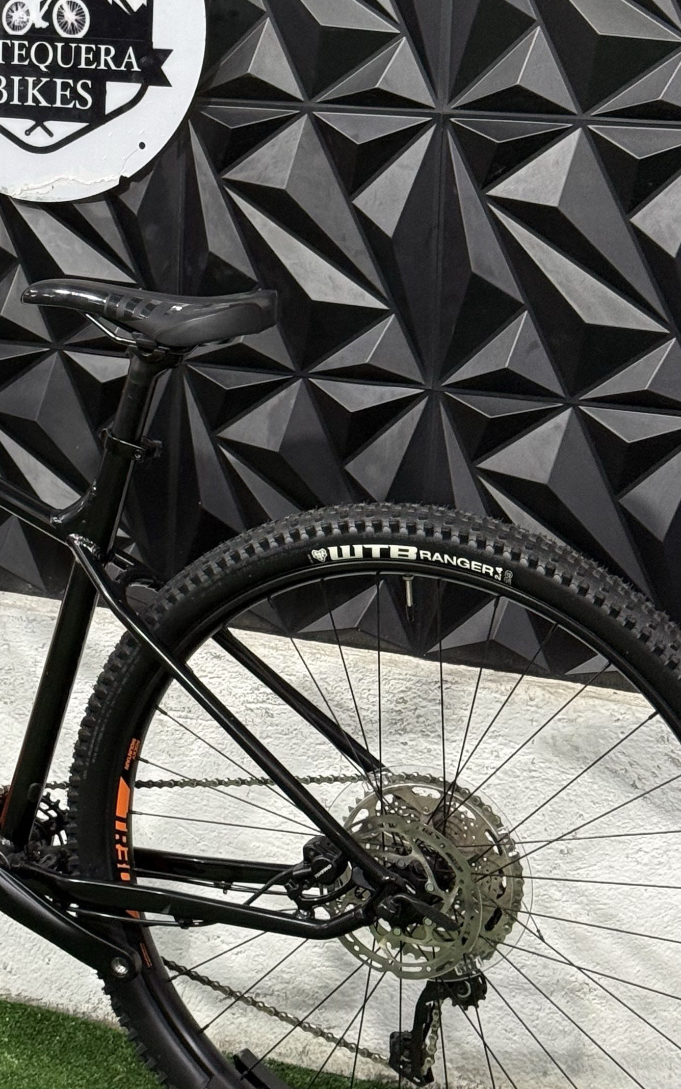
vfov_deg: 21.5
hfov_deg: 13.4
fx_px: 2850
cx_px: -55
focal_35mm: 96
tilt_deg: -9.1
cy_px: 300
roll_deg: -2.2
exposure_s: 1/60
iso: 160
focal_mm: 6.76
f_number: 1.78
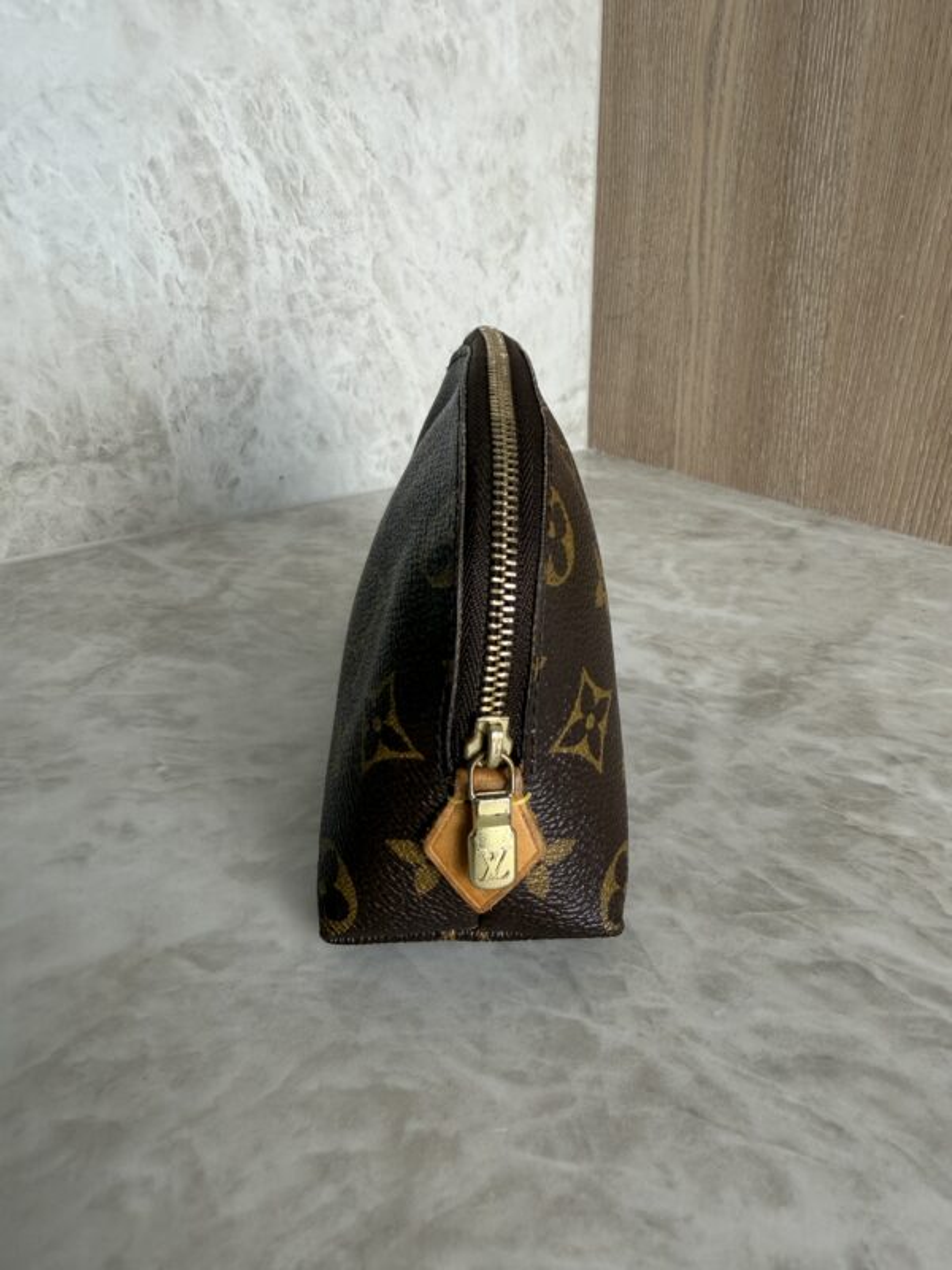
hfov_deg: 56.8
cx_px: 476
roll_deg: +0.0
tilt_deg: -20.4
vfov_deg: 71.6
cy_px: 635
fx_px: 880
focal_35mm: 24
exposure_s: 1/120
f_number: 2.2
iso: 125
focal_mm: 2.22
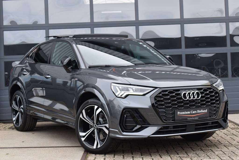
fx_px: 518
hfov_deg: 26.0
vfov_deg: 17.5
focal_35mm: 78
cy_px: 80
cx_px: 120
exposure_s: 1/250
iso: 360
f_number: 8
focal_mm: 52
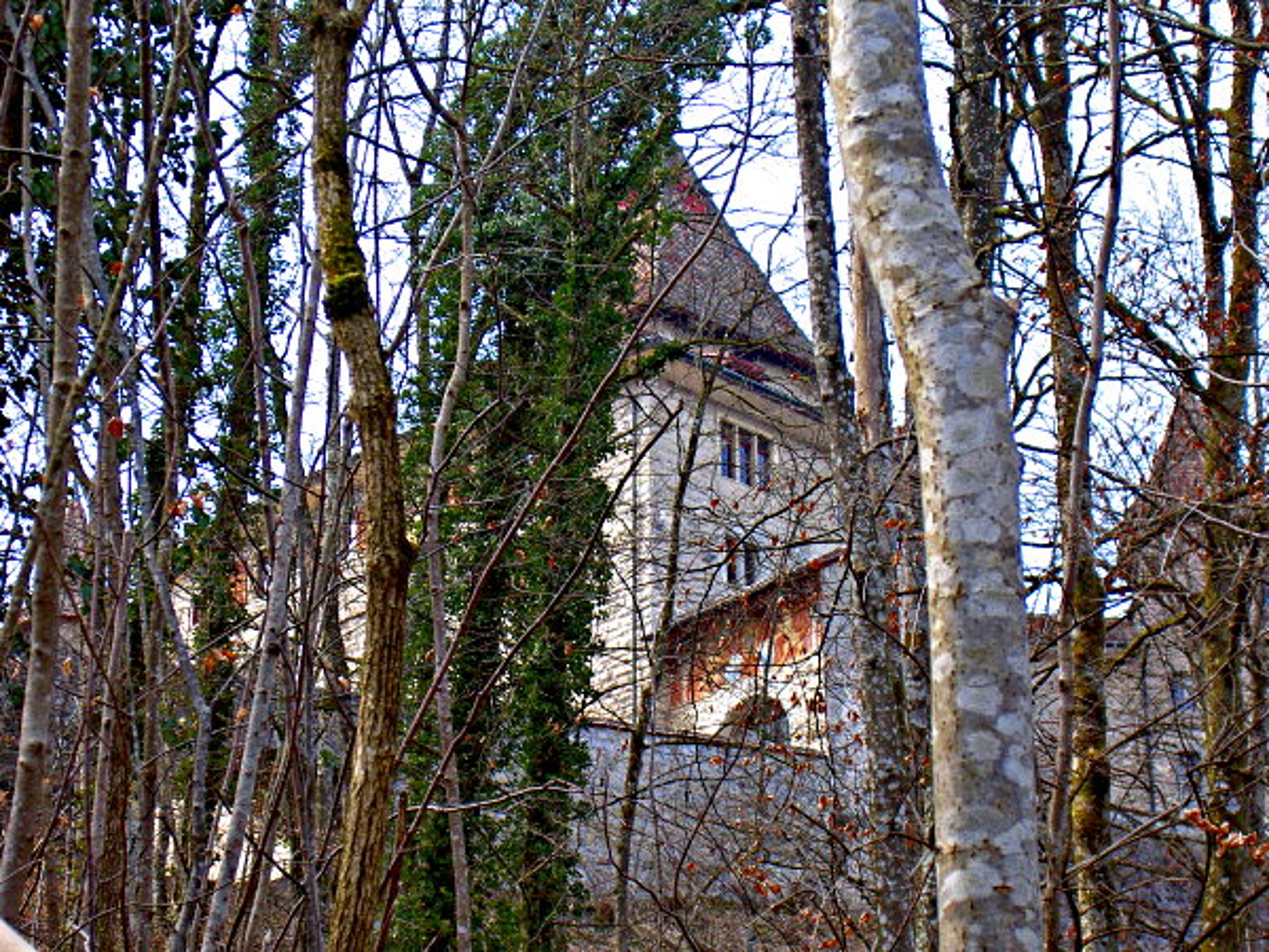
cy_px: 476
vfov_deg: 14.5
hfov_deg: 19.3
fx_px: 3739
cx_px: 634
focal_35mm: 102
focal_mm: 16.8
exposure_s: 1/100
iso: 100
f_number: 4.9
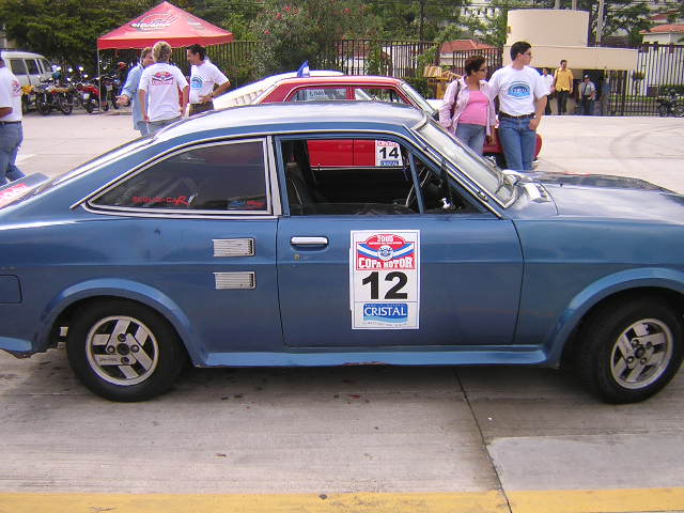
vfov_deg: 39.7
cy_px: 256
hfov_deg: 51.4
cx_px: 342
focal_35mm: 36
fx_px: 711
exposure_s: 1/431
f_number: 2.6
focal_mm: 4.7
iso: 100
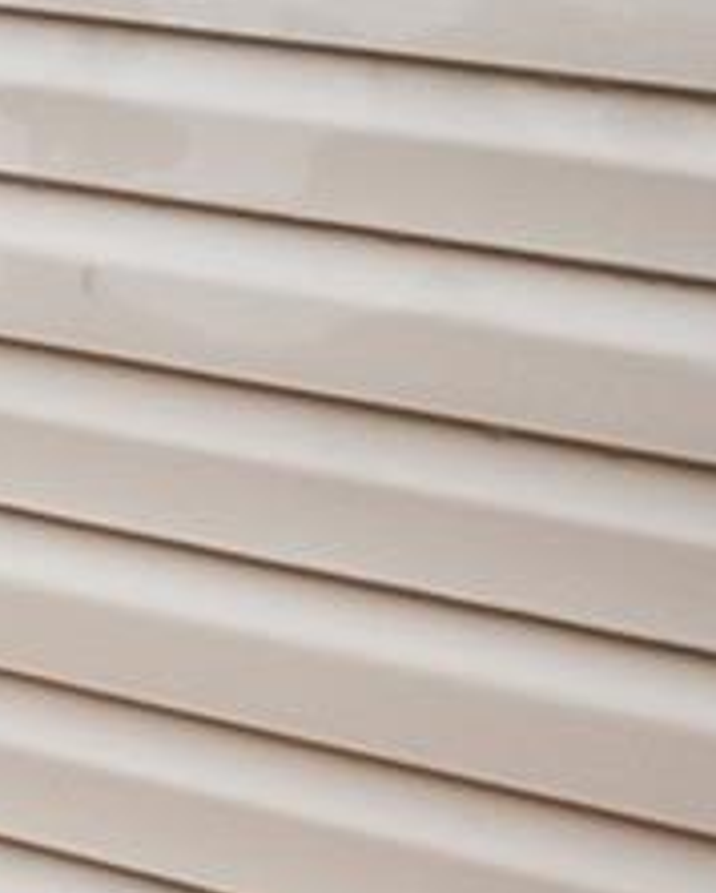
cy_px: -595
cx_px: -1050
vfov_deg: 14.9
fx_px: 3078
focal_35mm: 116
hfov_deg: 11.0
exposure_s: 1/500
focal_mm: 17.2
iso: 400
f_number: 7.1
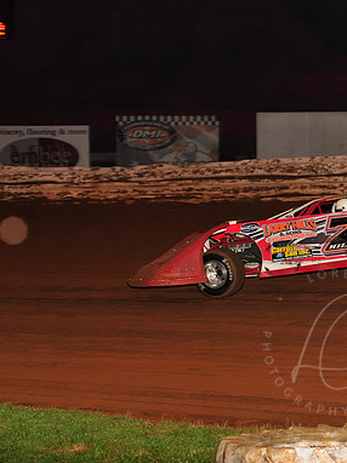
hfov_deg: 10.1
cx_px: 335
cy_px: 230
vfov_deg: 13.5
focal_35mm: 146
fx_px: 1954
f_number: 6.3
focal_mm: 100
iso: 800
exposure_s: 1/320
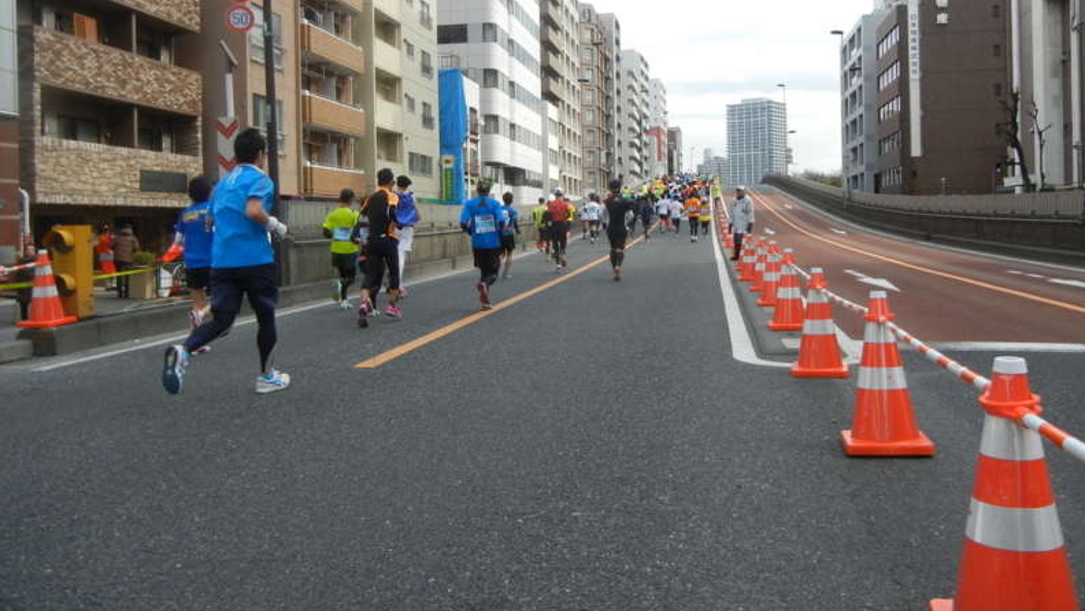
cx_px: 547
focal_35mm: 33
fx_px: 950
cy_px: 226
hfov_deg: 59.5
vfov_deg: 35.5
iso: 160
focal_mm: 5.4
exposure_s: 1/881
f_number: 3.5
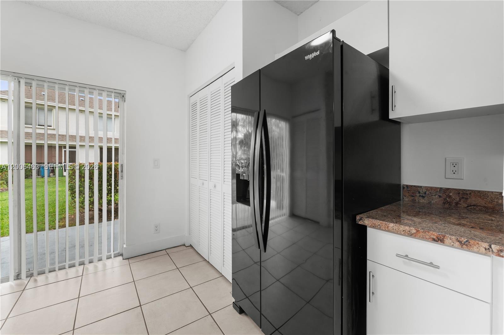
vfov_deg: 81.1
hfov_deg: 104.3
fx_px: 196
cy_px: 168
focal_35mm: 14
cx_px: 252
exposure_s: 1/1.67
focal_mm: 14
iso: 200
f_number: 9
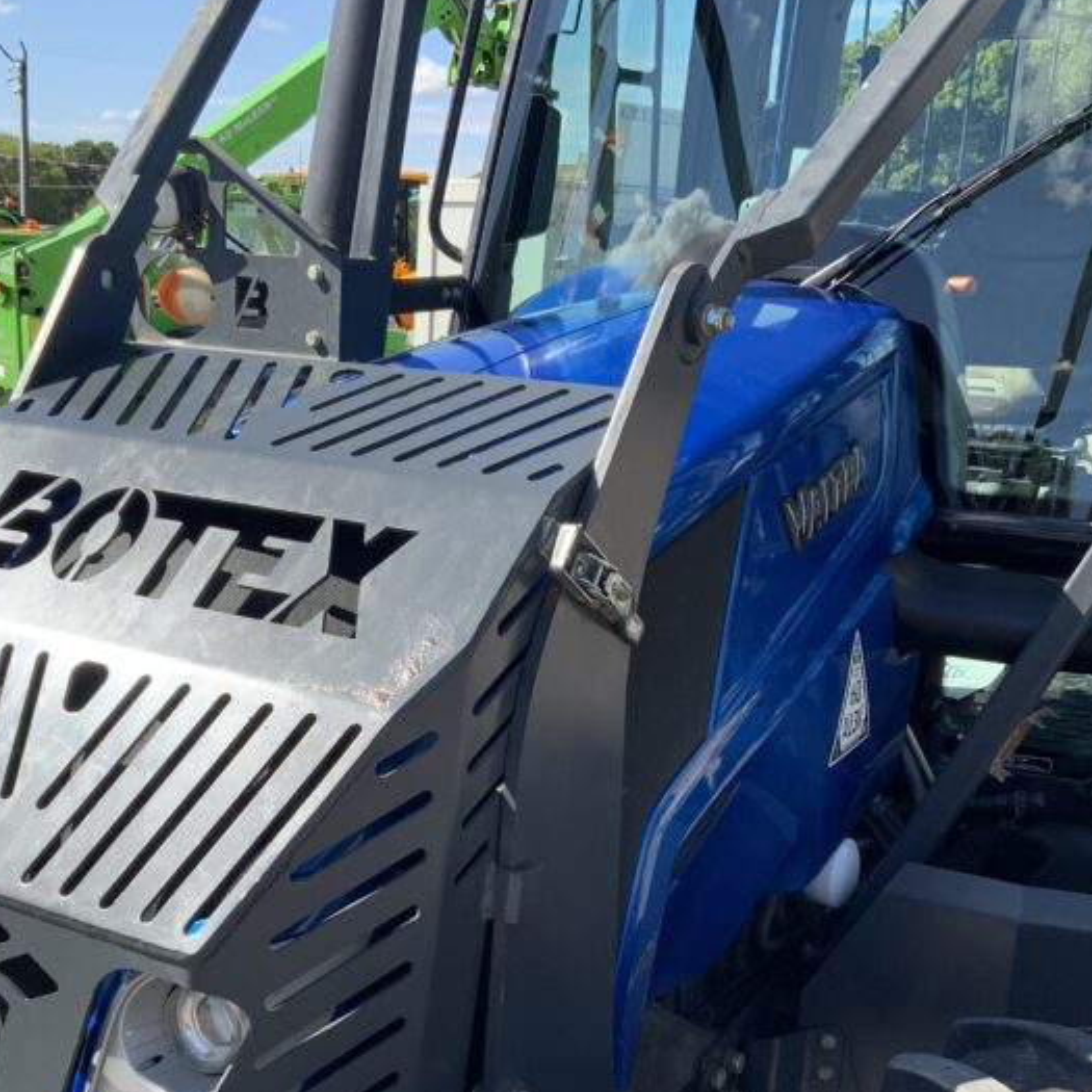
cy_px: 774
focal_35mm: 50
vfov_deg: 33.6
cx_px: 441
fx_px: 1785
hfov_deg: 33.9
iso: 16
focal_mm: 3
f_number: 1.8
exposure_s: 1/829
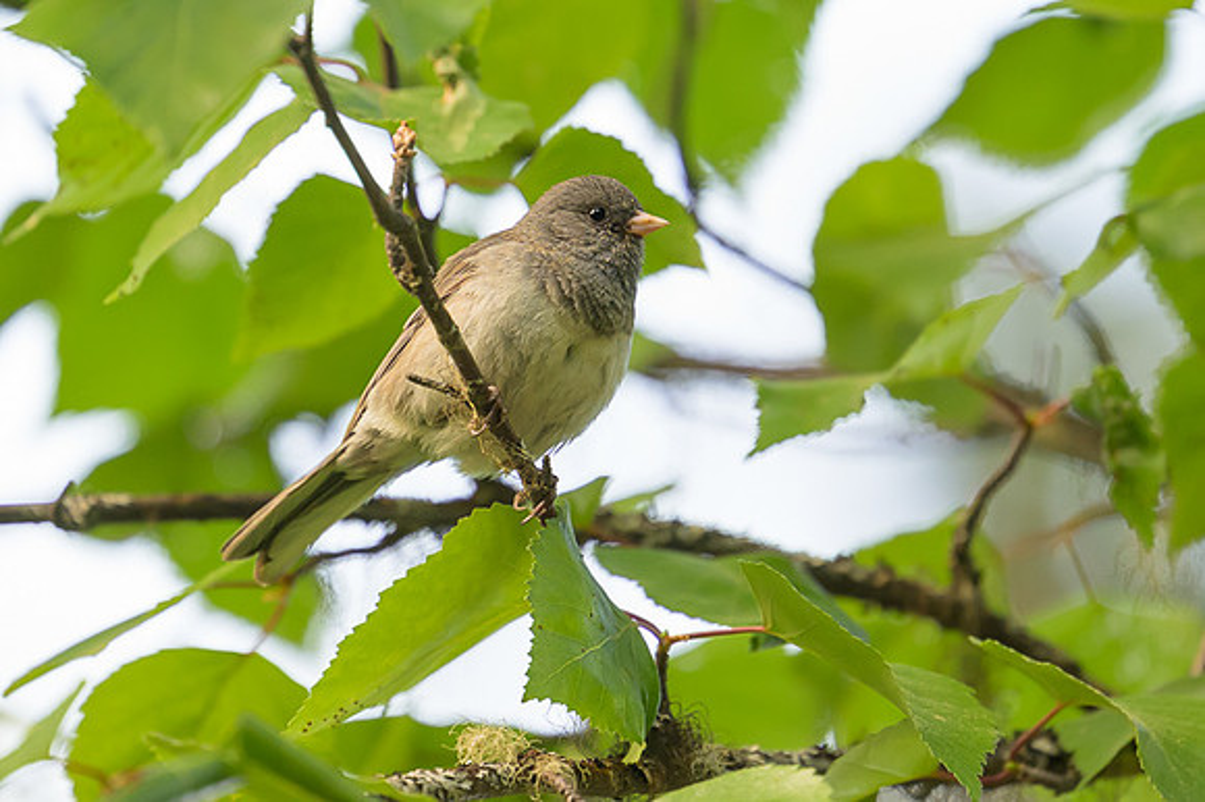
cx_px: 552
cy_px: 196
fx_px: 34839
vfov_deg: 1.3
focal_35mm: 1041
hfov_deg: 2.0
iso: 1000
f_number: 4
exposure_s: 1/320
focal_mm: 560
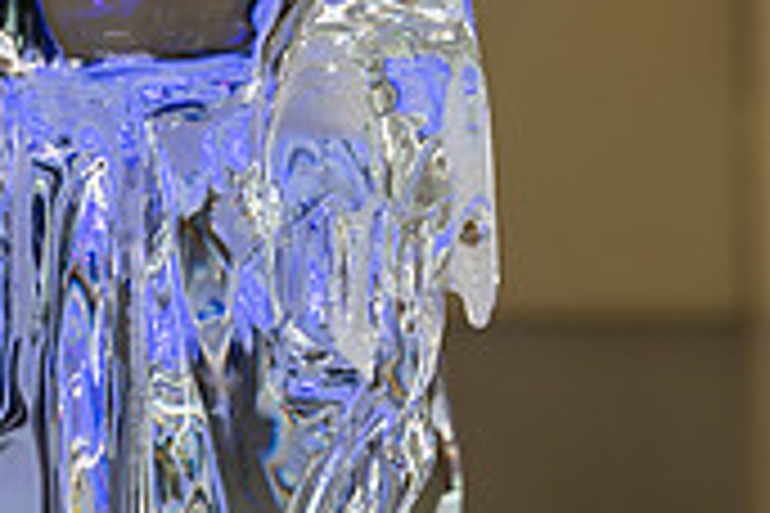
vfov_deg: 7.1
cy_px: -214
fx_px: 4085
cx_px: 104
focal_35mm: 191
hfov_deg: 10.7
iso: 125
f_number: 2.8
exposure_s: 1/200
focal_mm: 56.3
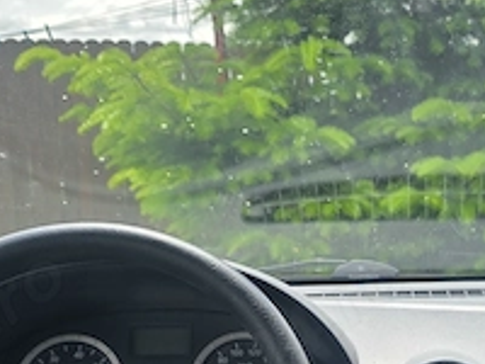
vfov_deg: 20.3
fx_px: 967
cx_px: 417
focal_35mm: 69
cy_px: 400
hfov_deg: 27.4
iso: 80
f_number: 1.7
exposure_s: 1/2346
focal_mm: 6.3
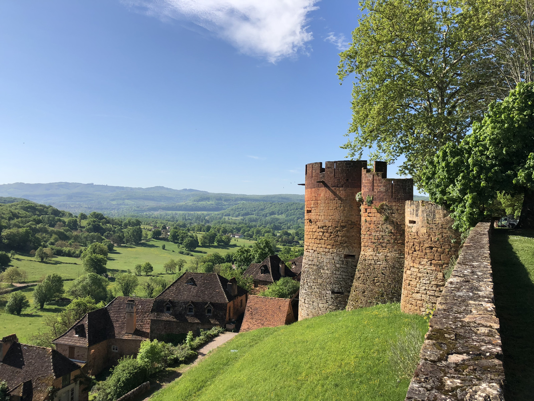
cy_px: 200
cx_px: 267
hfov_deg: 63.4
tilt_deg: +1.5
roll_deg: -0.7
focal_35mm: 28
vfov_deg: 49.7
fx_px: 432
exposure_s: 1/2183
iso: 20
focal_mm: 4
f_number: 1.8
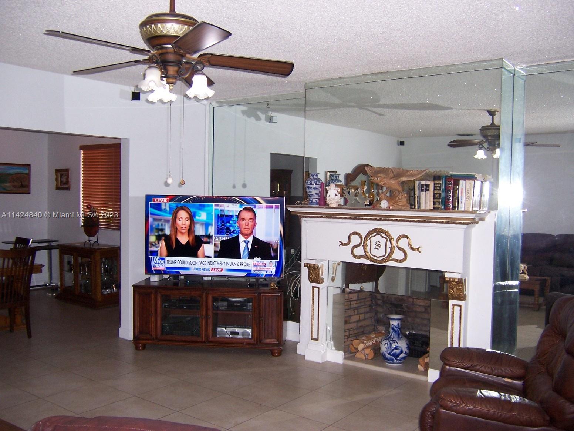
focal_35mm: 33
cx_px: 287
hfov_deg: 55.4
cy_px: 216
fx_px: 547
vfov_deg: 42.9
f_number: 2.8
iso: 140
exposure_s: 1/60
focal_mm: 5.5
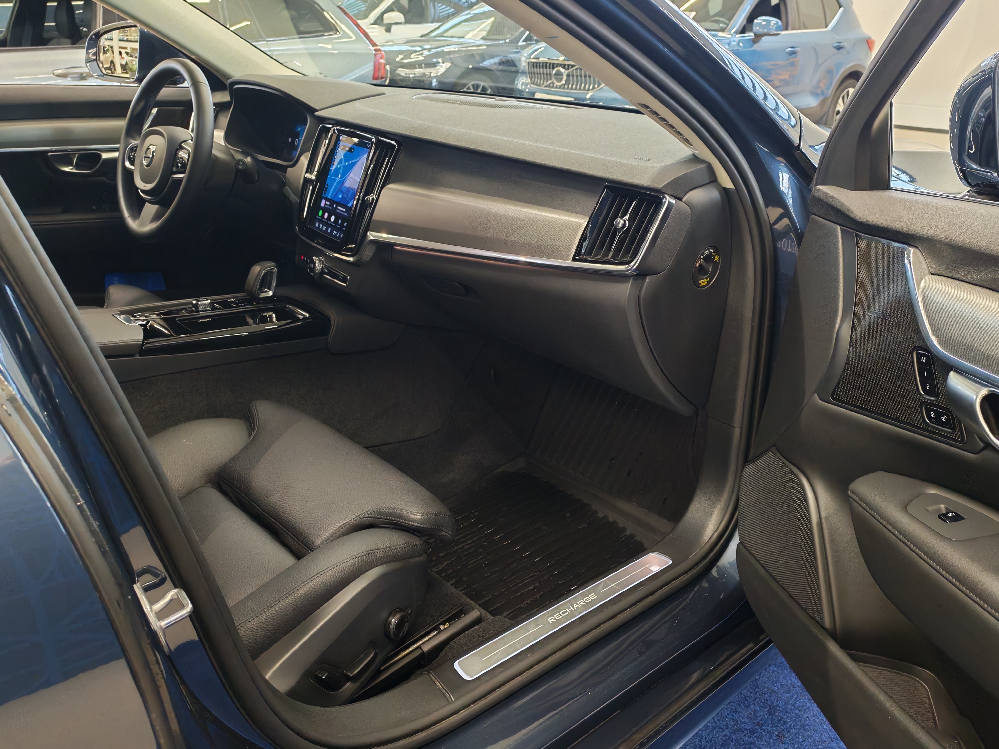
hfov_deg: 60.0
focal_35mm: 30
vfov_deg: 46.8
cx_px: 500
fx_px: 866
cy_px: 374
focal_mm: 6.12
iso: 1056
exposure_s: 1/100
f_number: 1.9
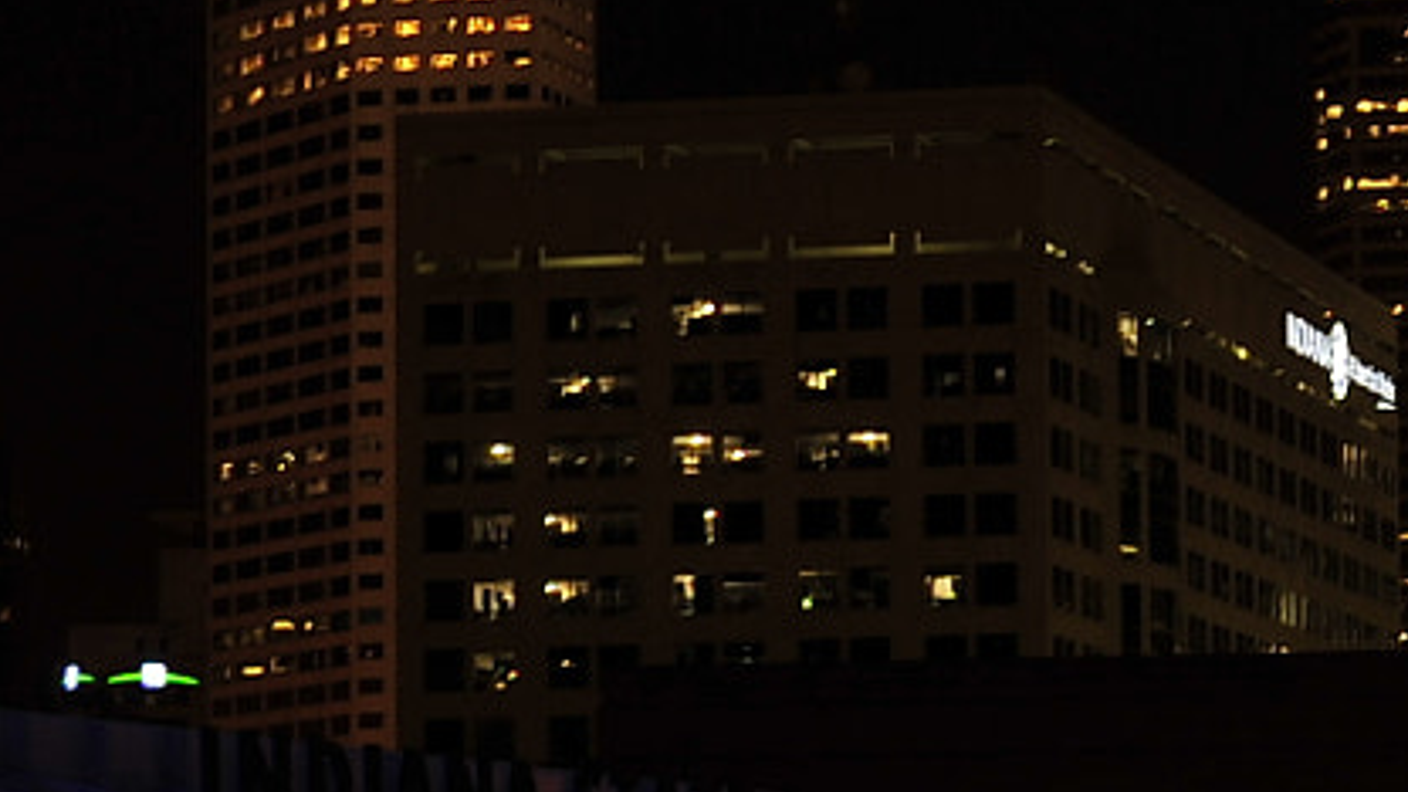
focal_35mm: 196
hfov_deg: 10.9
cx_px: 1242
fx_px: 7318
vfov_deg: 6.2
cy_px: 445
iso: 200
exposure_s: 1.6
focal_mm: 38
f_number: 8
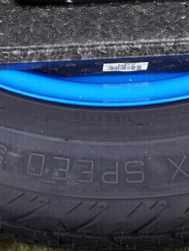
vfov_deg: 12.9
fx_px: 1092
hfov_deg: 9.9
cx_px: 46
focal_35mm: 150
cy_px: -45
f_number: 2.8
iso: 400
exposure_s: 1/40
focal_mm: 24
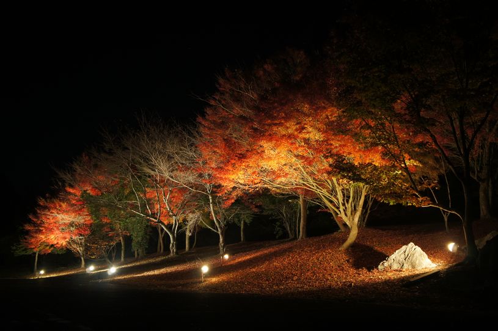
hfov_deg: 51.3
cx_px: 249
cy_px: 166
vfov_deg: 35.4
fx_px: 518
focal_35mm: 38
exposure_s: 3.2
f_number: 4
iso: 200
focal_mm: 25
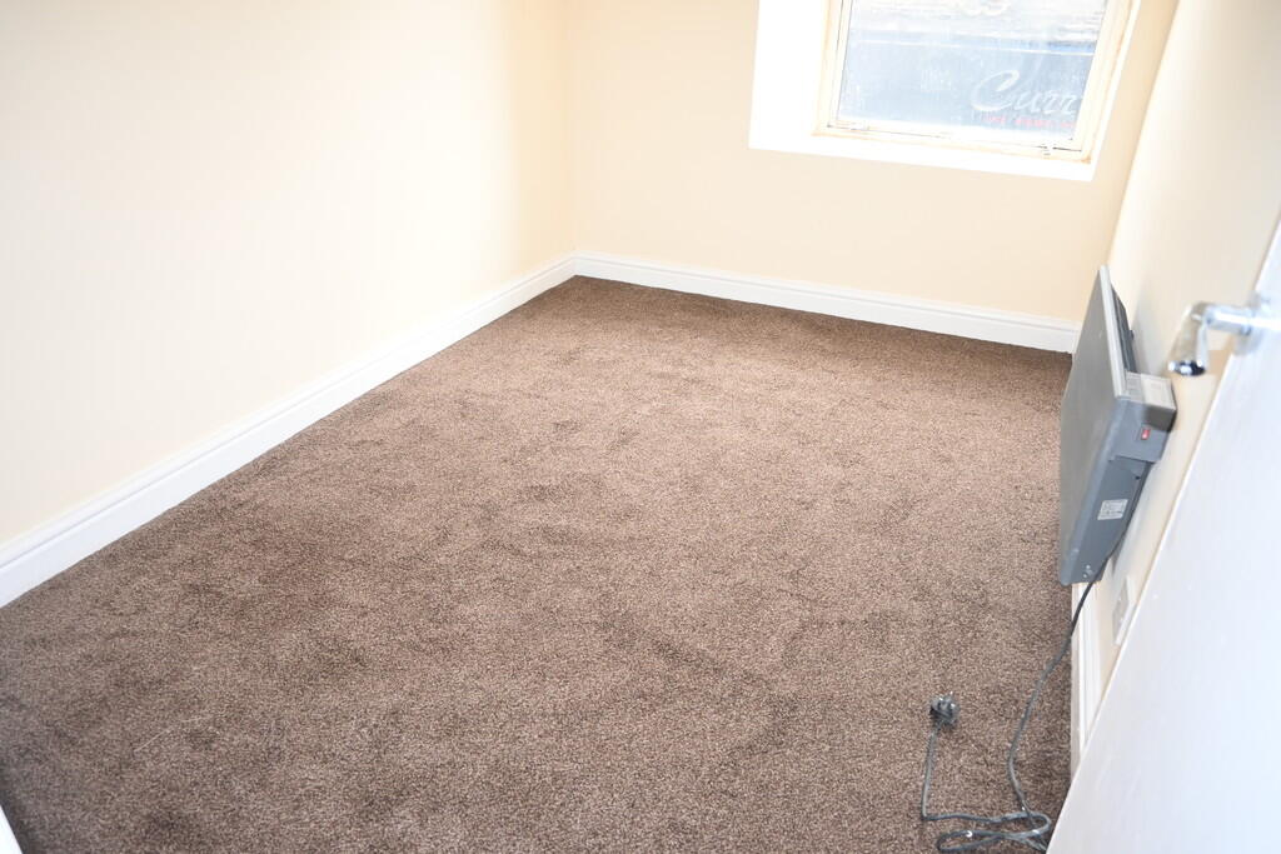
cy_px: 427
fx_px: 854
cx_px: 640
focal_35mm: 24
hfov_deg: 73.7
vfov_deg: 53.1
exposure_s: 1/60
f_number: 3.5
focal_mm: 16
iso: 360
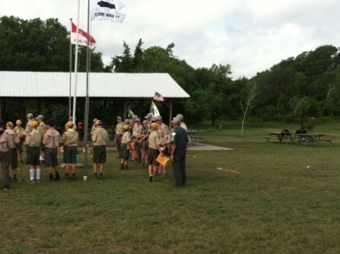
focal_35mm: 57
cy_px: 138
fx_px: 559
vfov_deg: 25.6
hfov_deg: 33.4
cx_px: 103
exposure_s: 1/625
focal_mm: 3.85
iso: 80
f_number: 2.8
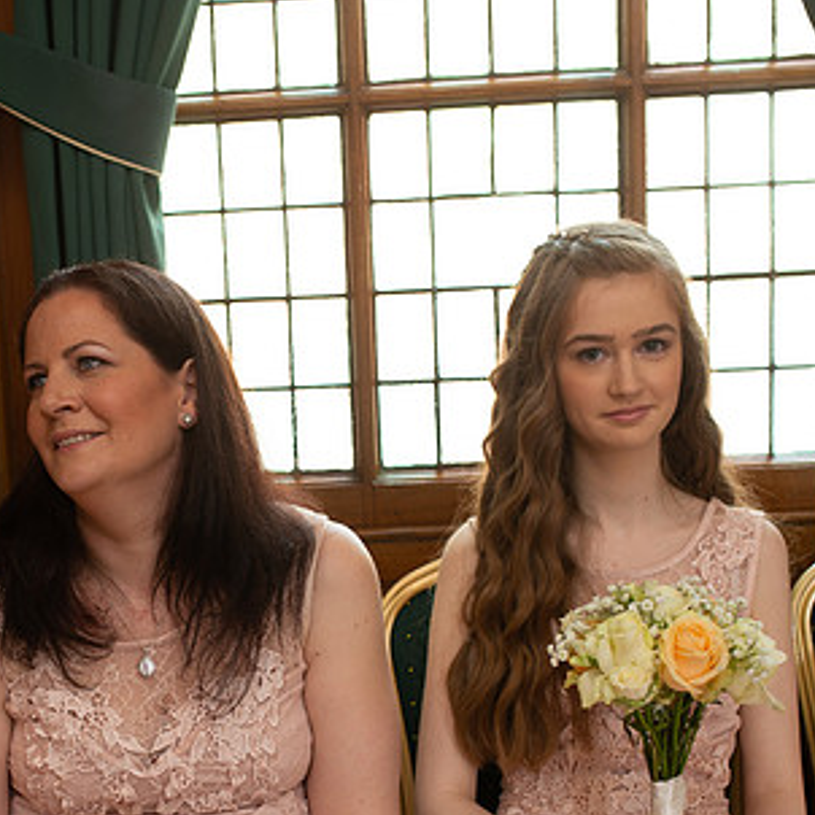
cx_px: 176
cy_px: 638
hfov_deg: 22.8
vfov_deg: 22.8
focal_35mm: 75
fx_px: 1998
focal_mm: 35
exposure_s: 1/100
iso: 160
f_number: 2.8
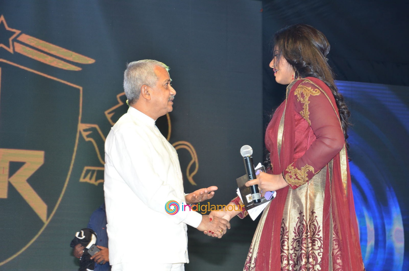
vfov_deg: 14.6
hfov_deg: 22.0
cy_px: 136
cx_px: 204
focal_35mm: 93
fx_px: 1054
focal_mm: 62
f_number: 5.6
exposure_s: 1/125
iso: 500
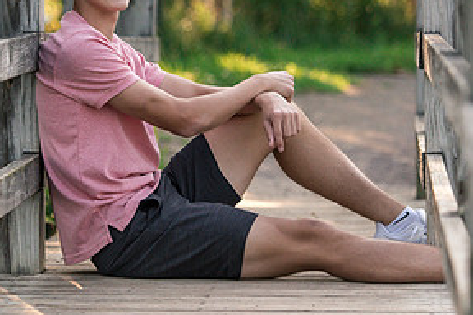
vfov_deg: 5.5
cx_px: 176
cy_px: 55
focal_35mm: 248
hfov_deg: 8.3
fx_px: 3258
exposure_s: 1/2500
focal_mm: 116
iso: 800
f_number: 2.8
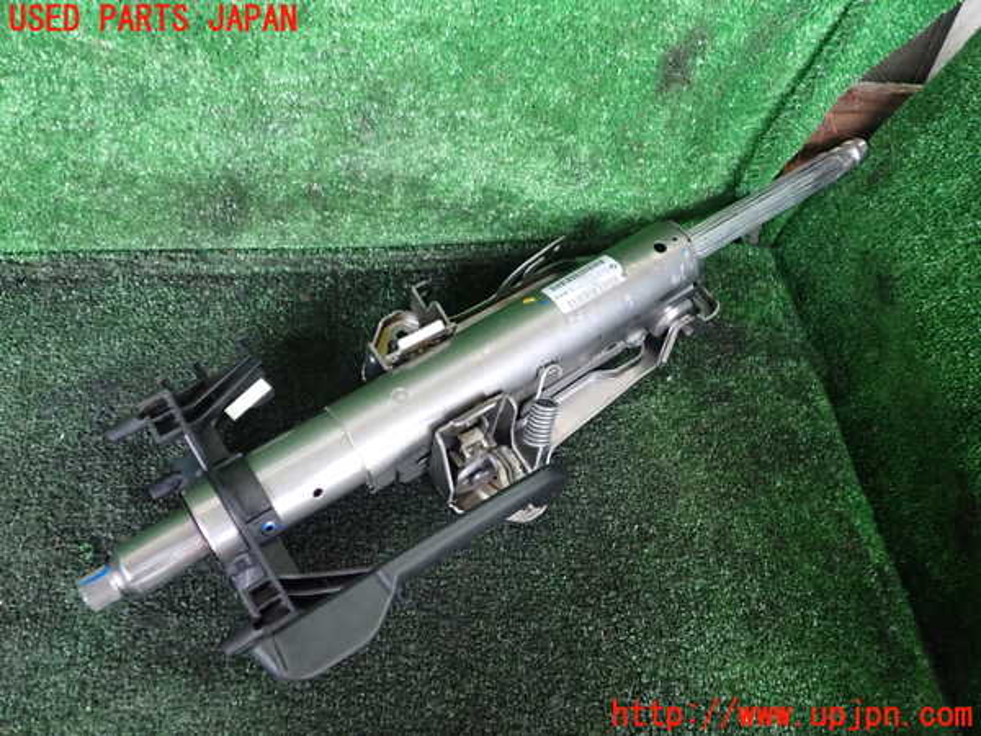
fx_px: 850
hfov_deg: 60.0
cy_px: 368
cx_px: 490
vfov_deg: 46.8
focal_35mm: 30
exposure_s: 1/25
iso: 800
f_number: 2.3
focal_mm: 5.4
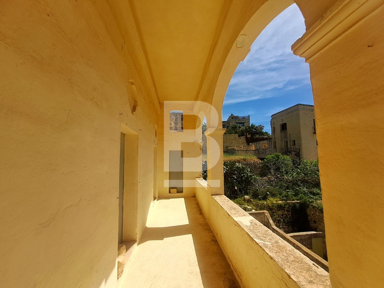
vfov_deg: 89.9
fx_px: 144
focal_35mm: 13
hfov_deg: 106.2
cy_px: 144
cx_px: 192
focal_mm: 1.42
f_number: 2.2
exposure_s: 1/2500
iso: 40
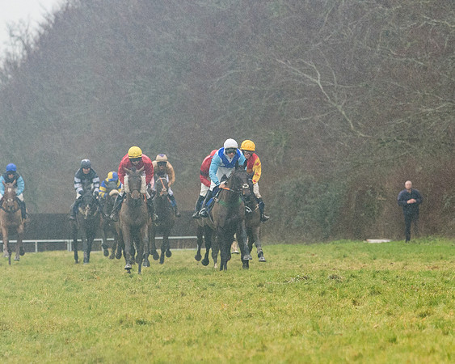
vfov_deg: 4.0
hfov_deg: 5.1
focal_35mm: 383
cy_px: 164
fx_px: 5155
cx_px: 233
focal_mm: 170
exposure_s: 1/1000
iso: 1000
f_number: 4.5
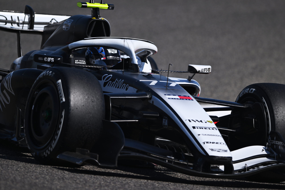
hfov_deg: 3.4
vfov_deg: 2.3
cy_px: 95
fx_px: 4748
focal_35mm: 600
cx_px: 142
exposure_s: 1/3200
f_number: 2.8
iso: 64
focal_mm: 400
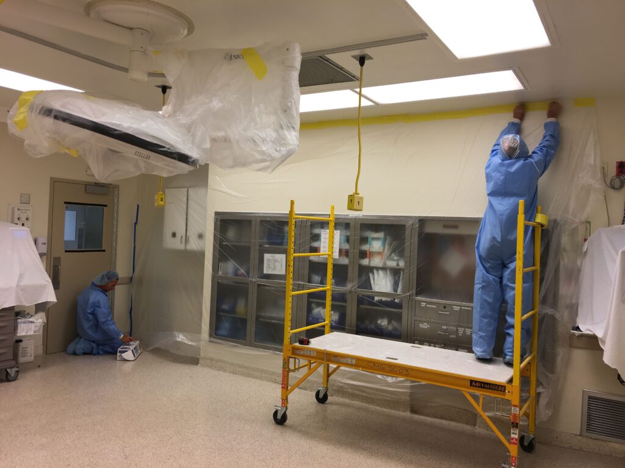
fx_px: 524
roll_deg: -3.1
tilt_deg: +1.0
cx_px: 312
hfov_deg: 61.7
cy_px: 234
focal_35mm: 29
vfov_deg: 48.2
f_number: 2.2
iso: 25
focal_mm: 4.15
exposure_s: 1/40
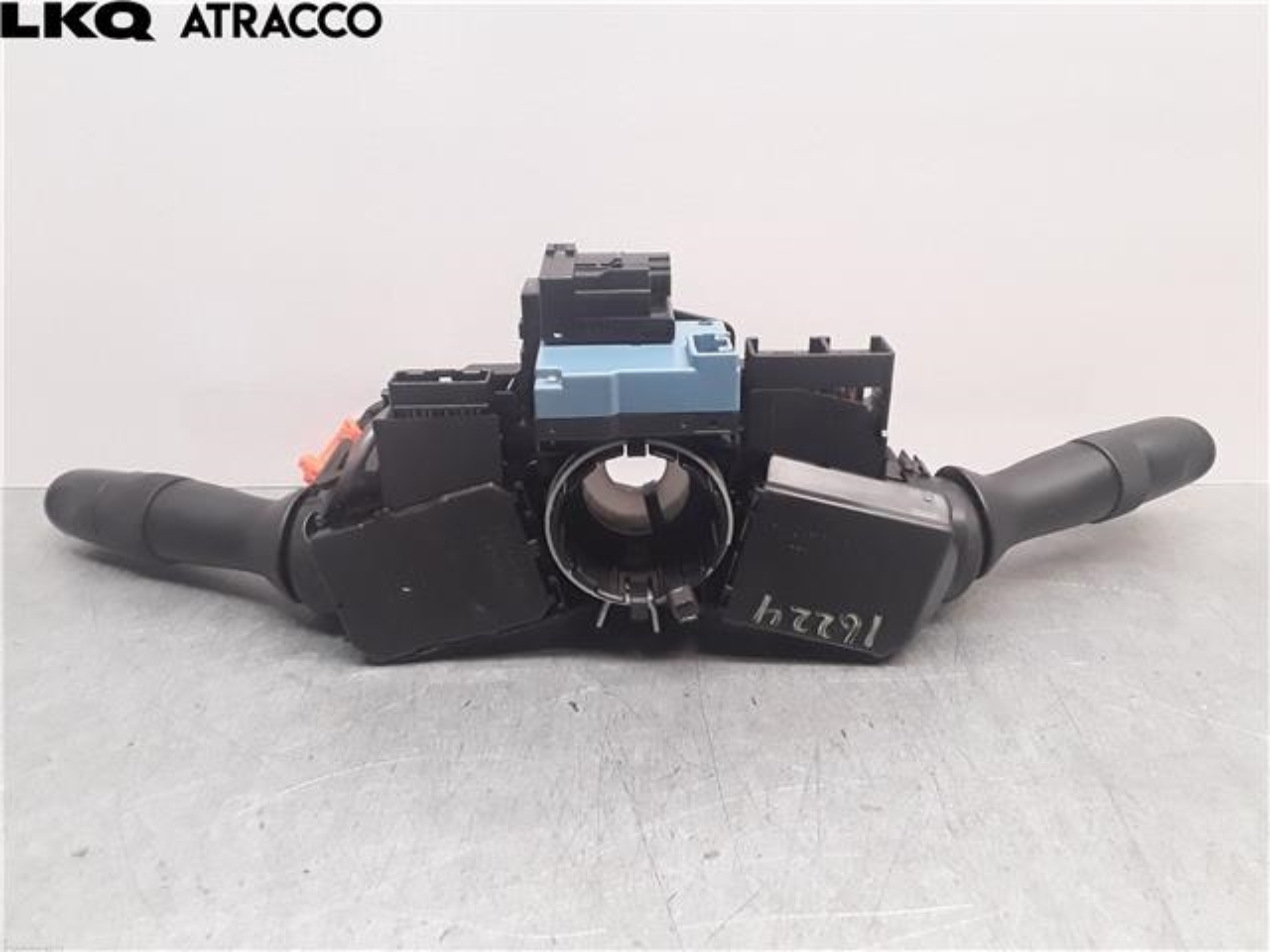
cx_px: 635
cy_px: 476
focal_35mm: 28
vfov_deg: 49.7
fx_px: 1027
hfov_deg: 63.4
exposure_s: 1/100
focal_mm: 2.91
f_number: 1.9
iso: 100
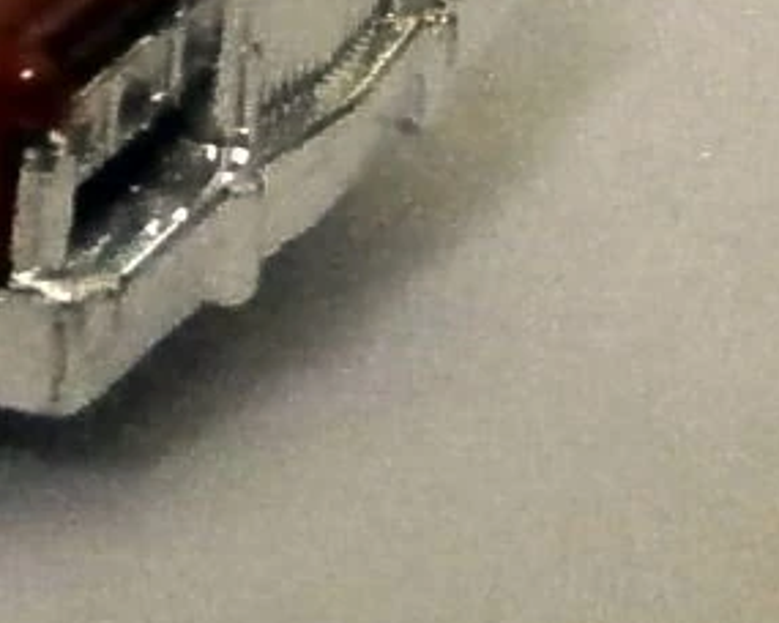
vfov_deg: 10.2
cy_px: -249
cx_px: -856
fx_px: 3412
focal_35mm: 148
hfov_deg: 11.5
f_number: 3.1
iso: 800
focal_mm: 6.4
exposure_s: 1/100
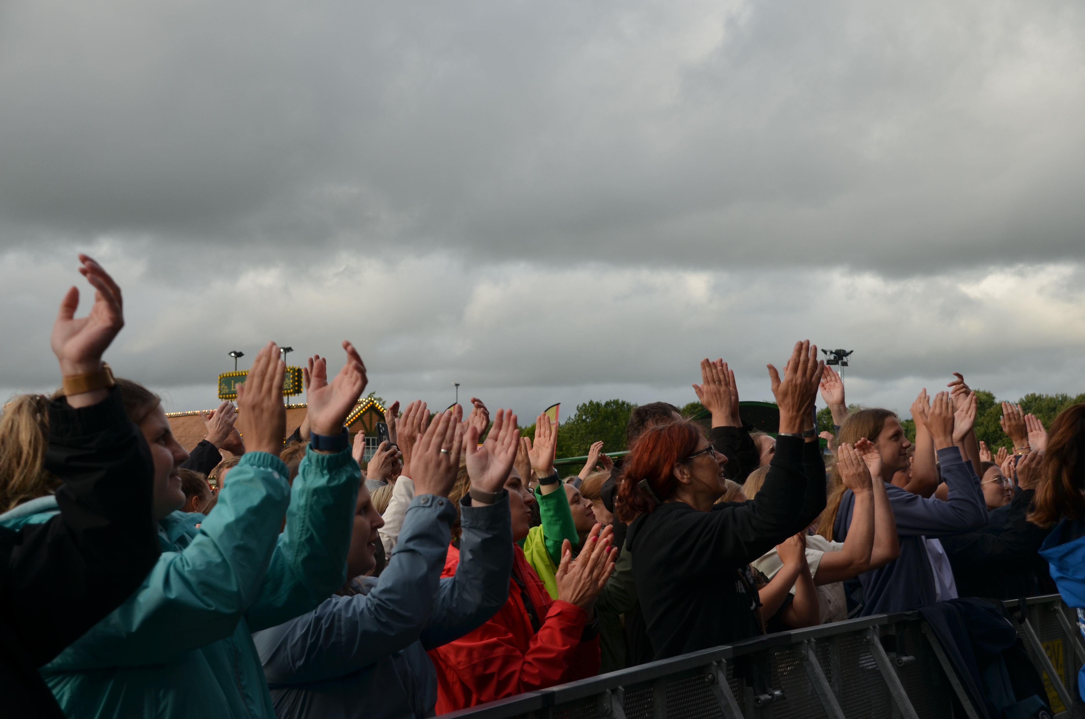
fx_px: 1579
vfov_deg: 25.6
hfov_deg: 37.9
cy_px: 360
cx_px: 542
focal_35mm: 52
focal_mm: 35
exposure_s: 1/640
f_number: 6.3
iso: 180
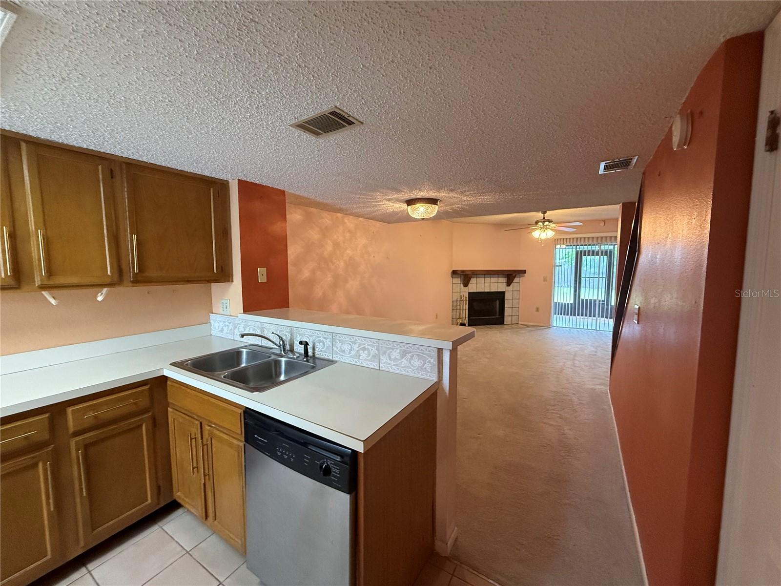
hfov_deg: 102.1
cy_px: 293
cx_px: 390
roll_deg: +0.2
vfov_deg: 85.7
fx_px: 316
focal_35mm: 14
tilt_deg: -5.0
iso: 640
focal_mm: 2.22
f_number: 2.2
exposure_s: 1/120
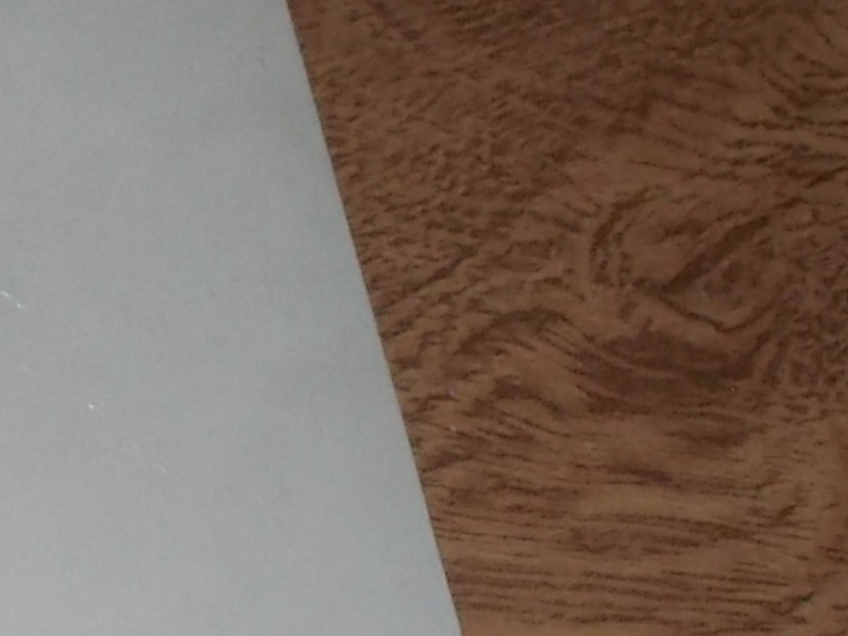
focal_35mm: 109
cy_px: 403
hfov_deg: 17.7
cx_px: 46
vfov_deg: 13.6
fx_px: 2670
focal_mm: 4.1
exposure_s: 1/30
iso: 200
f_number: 3.3
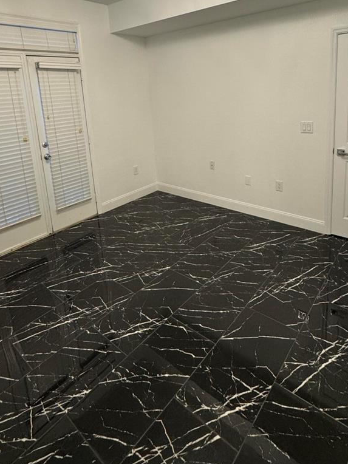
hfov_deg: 60.9
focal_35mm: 22
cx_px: 193
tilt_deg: -8.9
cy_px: 140
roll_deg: +3.4
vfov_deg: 73.1
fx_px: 295
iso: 200
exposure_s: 1/60
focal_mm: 2.22
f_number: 2.2
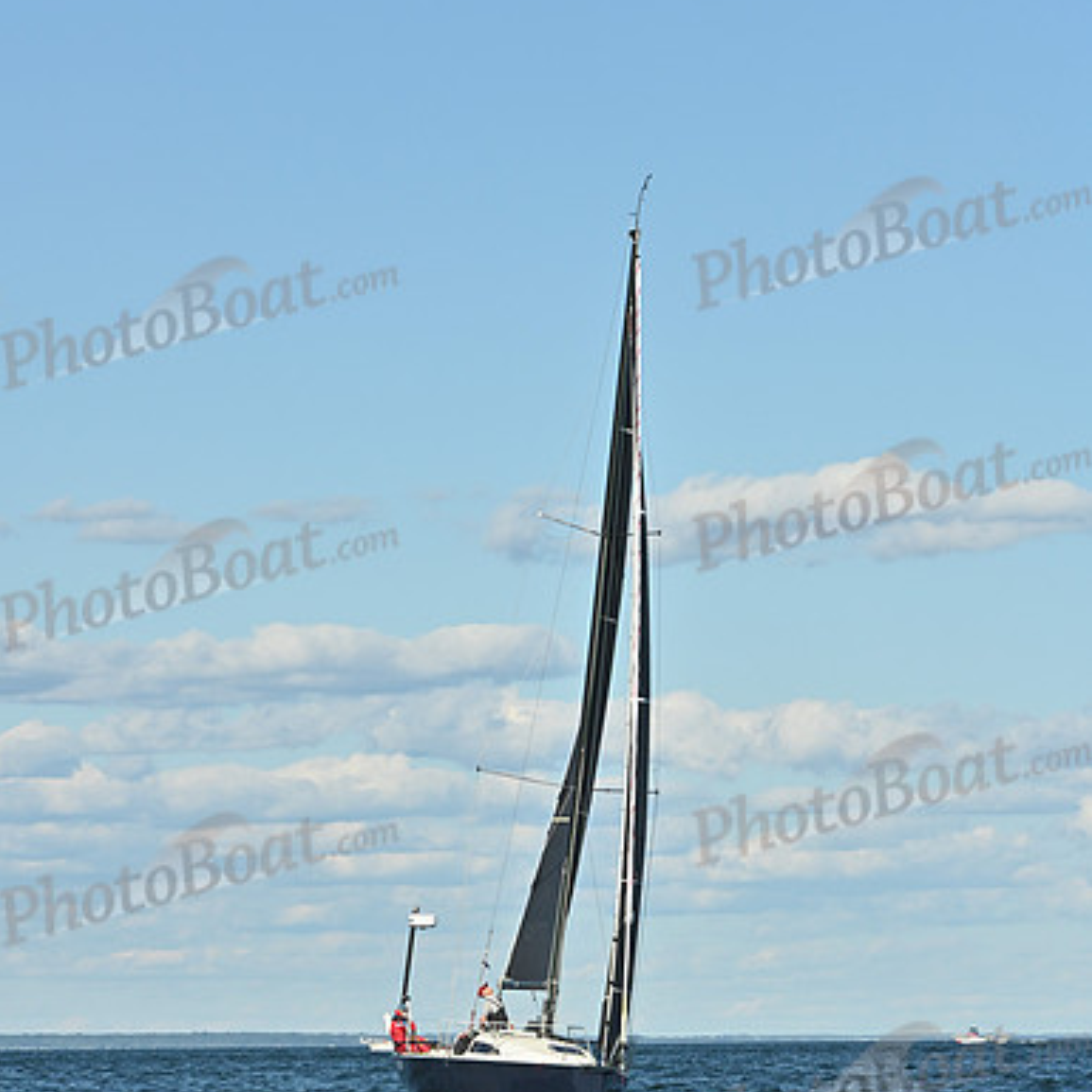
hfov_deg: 8.5
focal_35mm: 205
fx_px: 7317
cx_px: 546
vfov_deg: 8.5
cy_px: 686
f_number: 8
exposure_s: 1/1250
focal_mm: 160
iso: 320
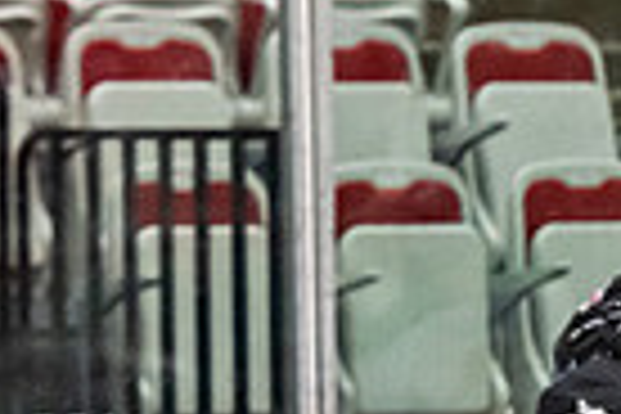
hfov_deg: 2.8
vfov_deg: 1.9
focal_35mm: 741
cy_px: 786
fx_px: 12781
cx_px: 1167
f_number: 2.8
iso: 4000
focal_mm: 135
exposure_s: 1/640
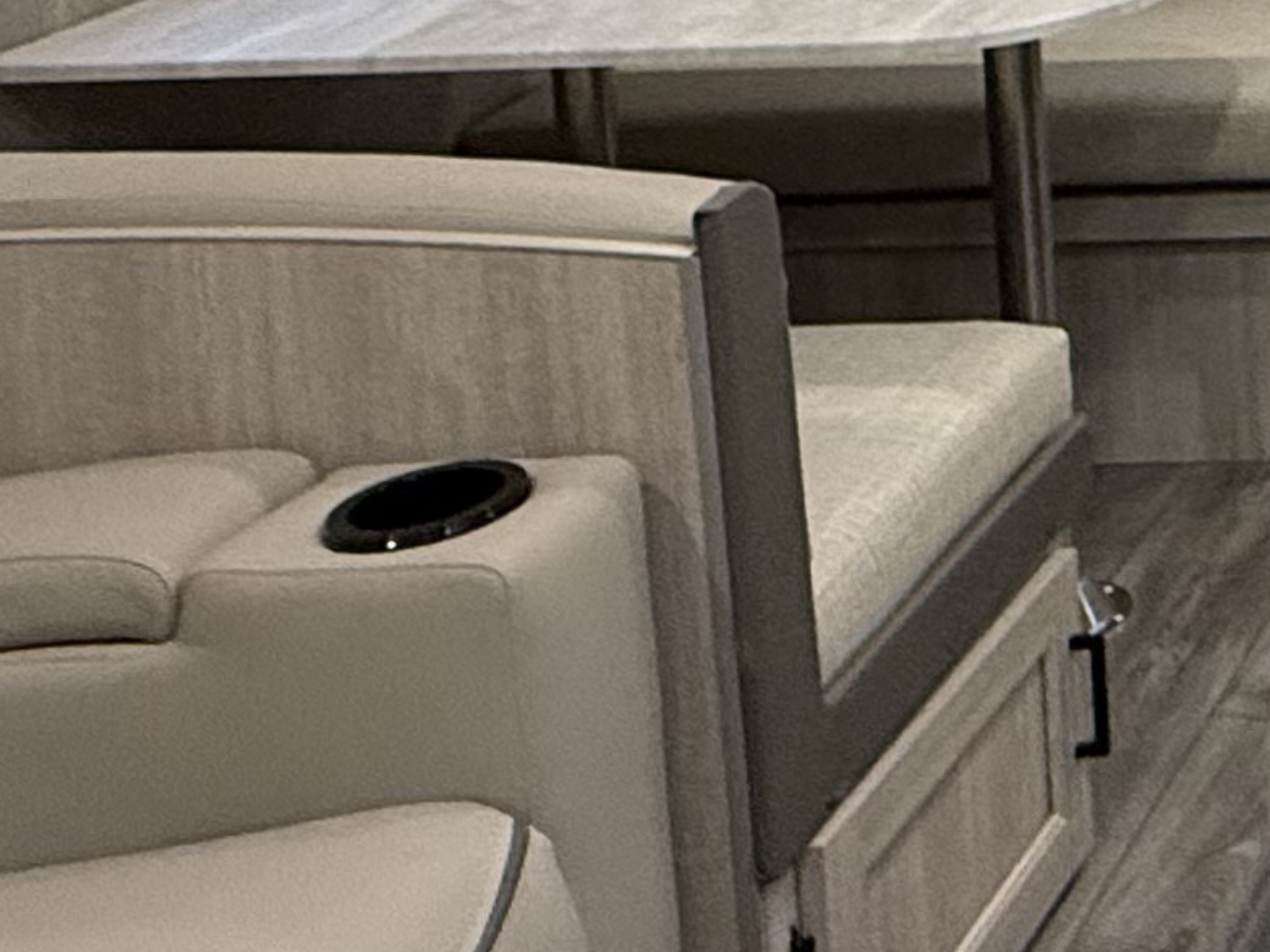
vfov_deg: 18.3
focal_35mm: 72
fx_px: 2642
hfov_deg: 21.4
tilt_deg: -7.0
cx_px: 2043
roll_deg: +0.1
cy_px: -448
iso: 320
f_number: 2.2
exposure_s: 1/99
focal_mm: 2.22
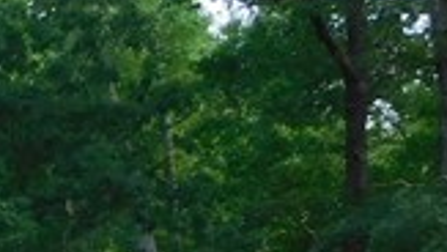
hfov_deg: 7.1
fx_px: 3250
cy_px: 493
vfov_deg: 4.4
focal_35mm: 274
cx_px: -812
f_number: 3.6
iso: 125
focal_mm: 7.1
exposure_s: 1/160
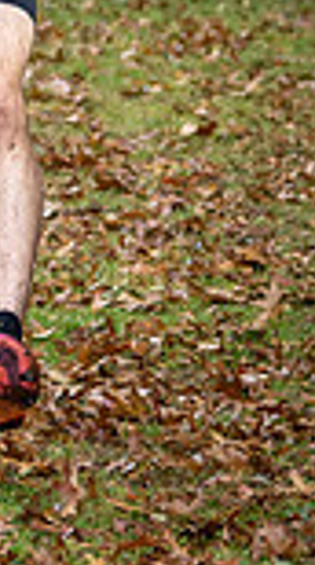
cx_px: -191
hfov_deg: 2.3
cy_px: -183
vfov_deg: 4.0
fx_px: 8003
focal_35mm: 536
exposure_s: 1/1000
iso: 280
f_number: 2.8
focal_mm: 82
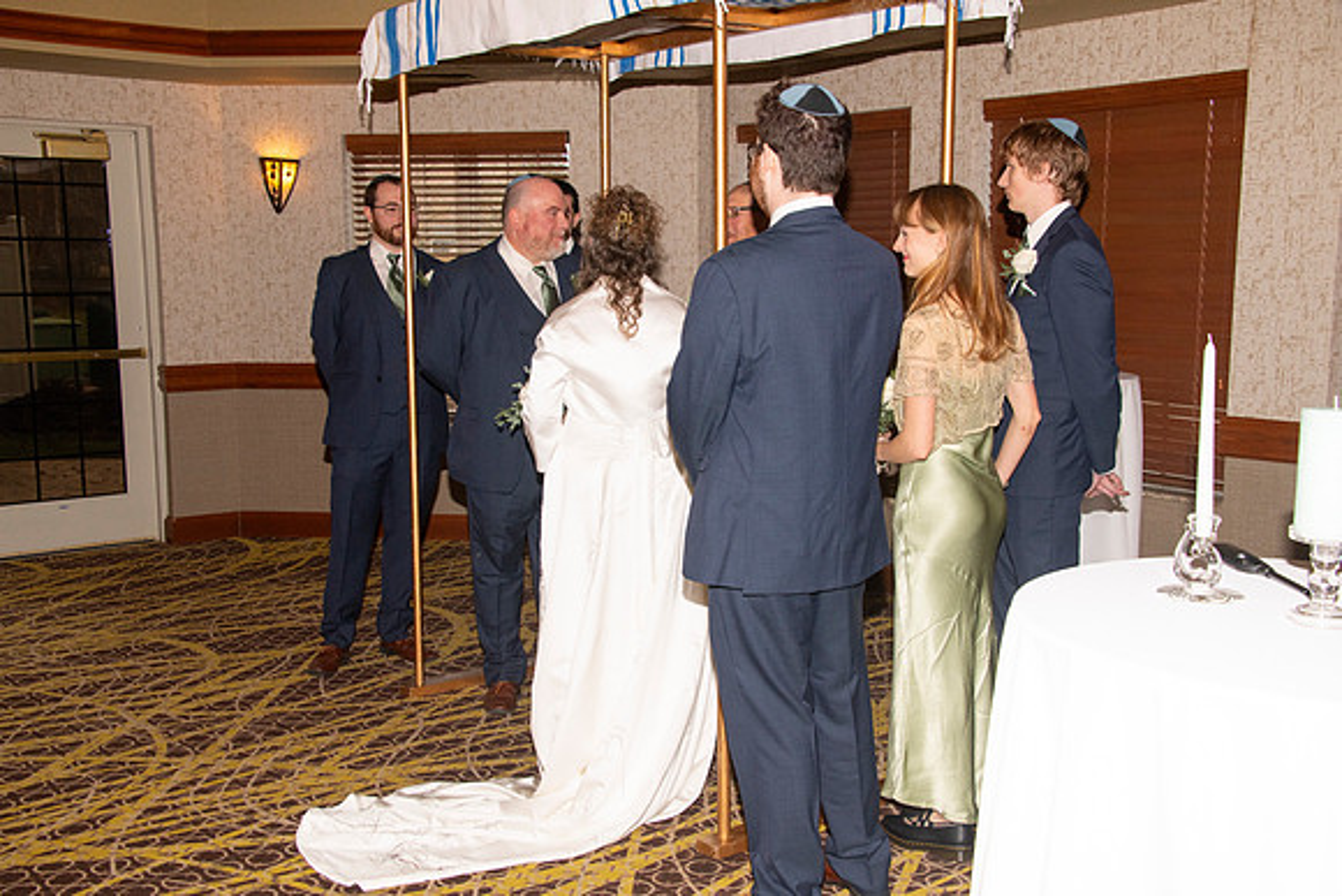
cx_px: 671
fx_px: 1566
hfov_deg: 46.4
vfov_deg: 31.9
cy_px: 448
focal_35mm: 42
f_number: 10
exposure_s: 1/160
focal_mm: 42
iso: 1000
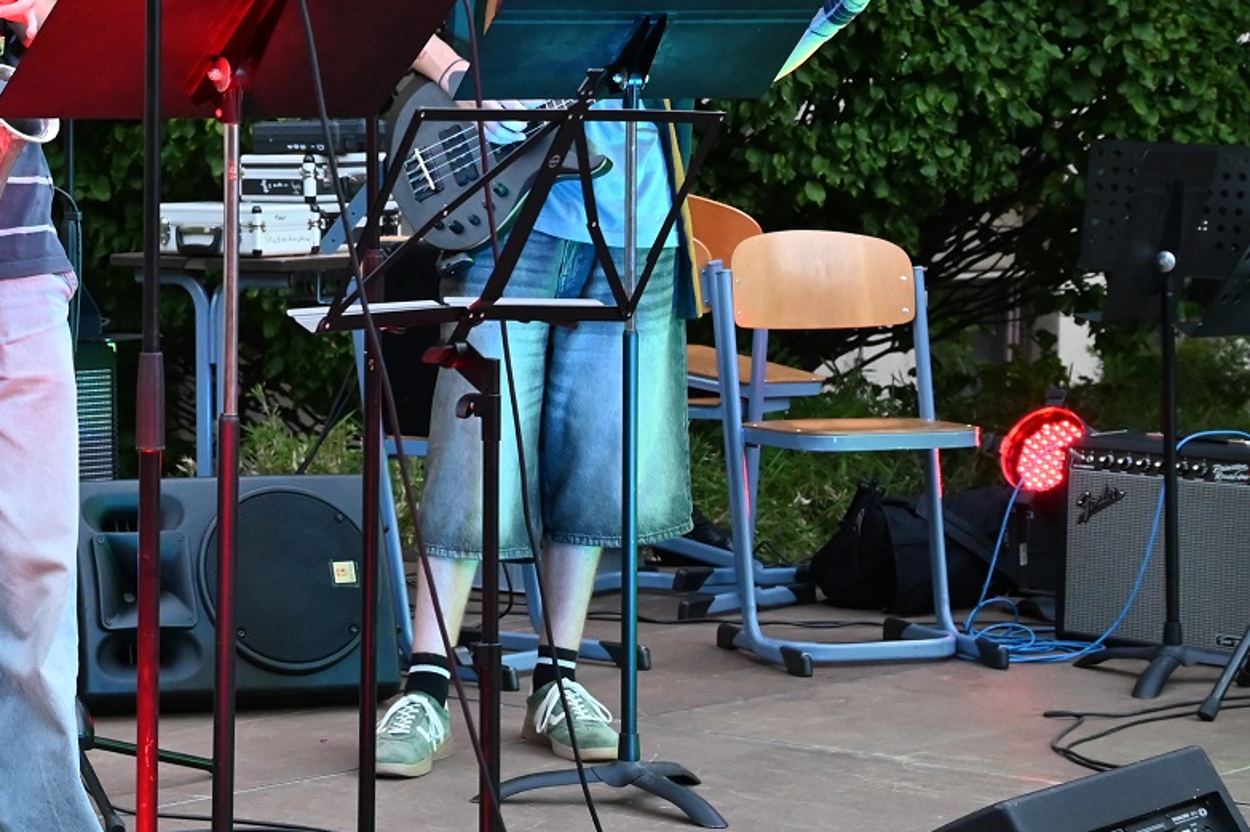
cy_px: 240
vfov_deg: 12.5
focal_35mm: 109
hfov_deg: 18.4
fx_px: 3782
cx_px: 58
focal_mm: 47
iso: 4500
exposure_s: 1/180
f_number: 6.7
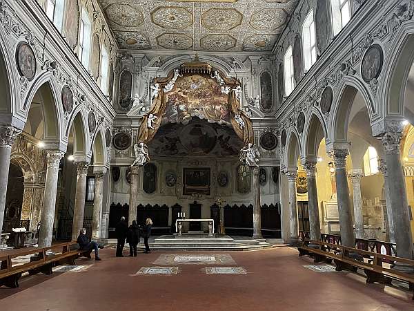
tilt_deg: +9.9
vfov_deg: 53.1
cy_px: 156
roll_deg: -0.4
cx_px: 207
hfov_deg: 67.3
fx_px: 311
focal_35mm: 26
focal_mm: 5.1
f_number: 1.6
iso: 400
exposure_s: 1/33
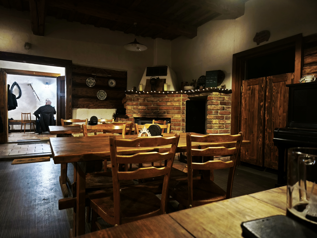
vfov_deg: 58.9
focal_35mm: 23
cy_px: 119
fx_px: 211
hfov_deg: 73.9
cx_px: 158
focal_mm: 5.35
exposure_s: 1/20
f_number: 1.7
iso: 3200
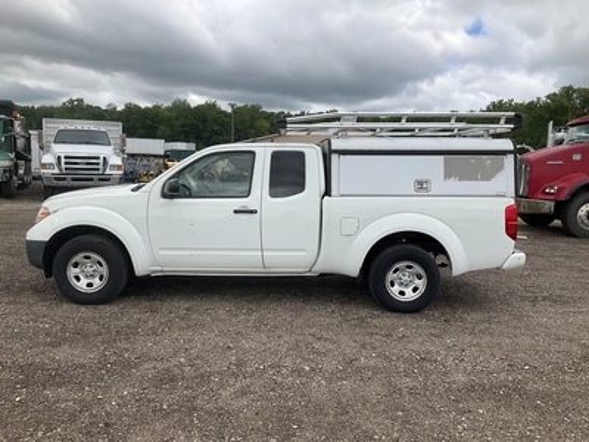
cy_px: 221
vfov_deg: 48.2
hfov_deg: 61.7
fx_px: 493
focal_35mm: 29
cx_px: 294
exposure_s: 1/1626
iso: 25
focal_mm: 3
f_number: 1.8
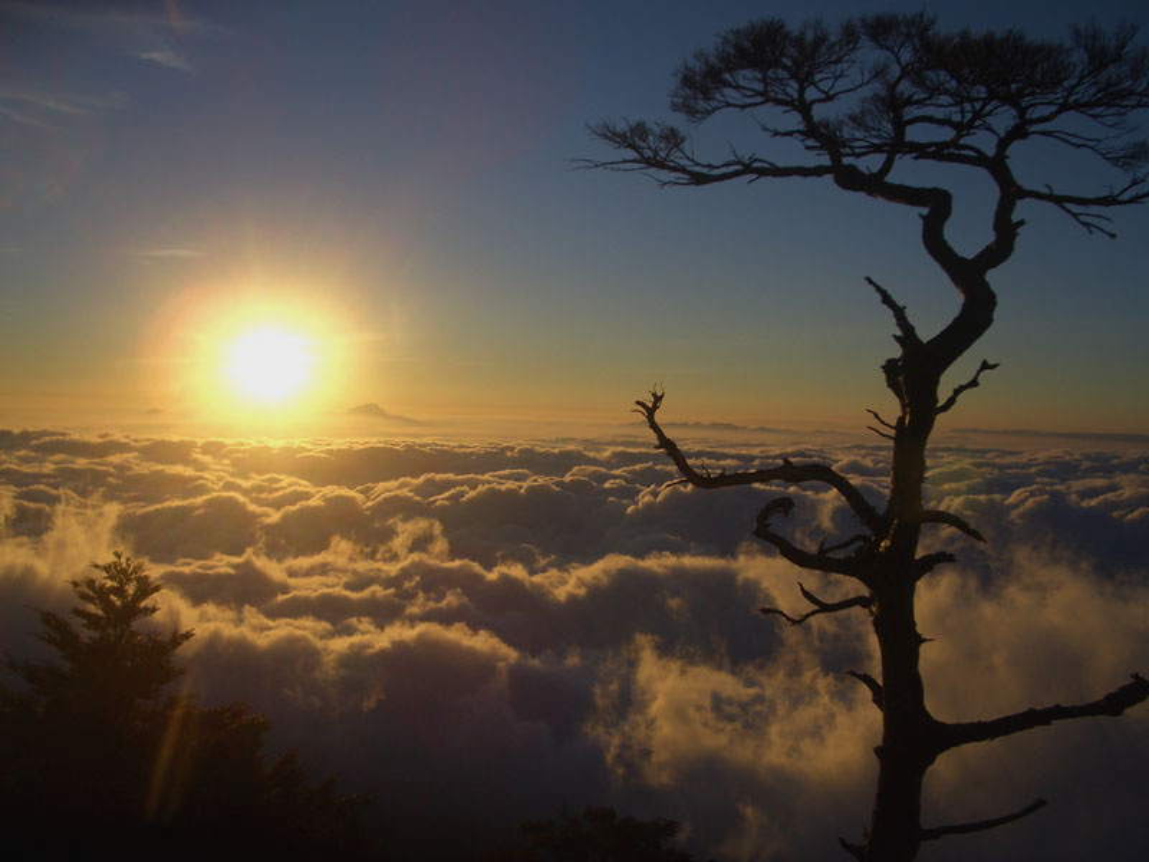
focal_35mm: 35
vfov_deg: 40.7
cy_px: 431
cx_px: 574
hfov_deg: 52.6
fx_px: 1162
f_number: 4.3
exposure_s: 1/1000
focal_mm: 5.8
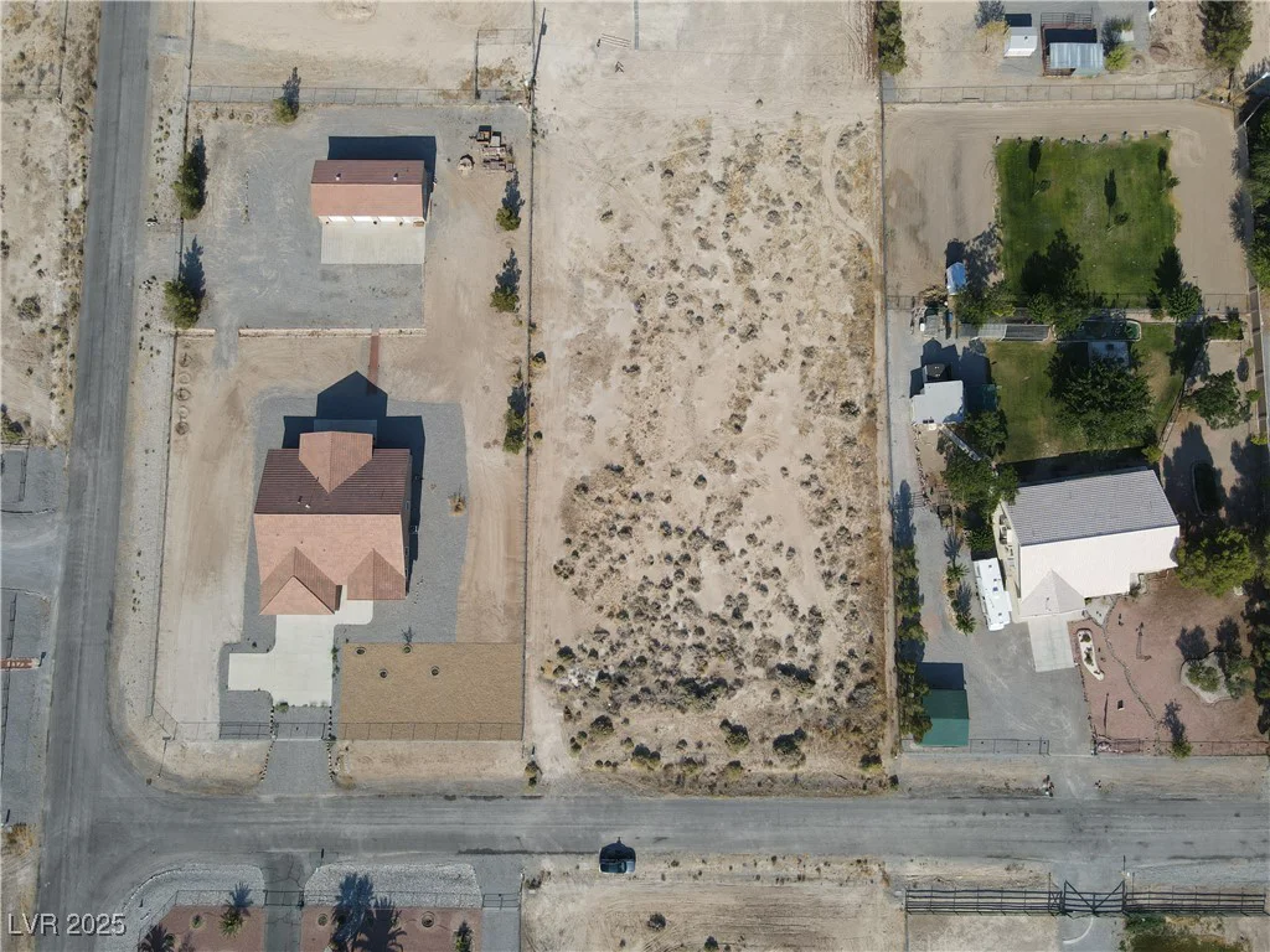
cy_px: 476
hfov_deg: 71.6
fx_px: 881
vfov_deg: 56.8
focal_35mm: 24
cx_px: 635
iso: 100
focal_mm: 4.5
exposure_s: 1/640
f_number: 2.8
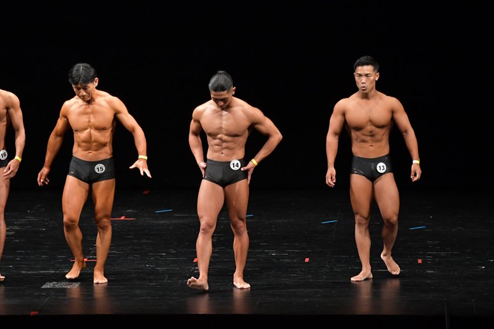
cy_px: 164
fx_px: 2771
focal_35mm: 202
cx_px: 247
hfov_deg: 10.2
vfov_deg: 6.8
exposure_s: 1/400
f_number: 5.6
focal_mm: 135
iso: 3200
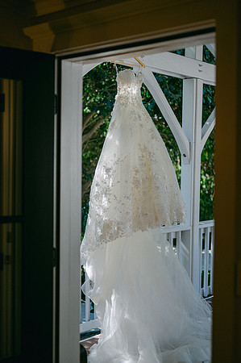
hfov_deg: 26.9
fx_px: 503
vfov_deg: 39.6
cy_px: 182
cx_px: 120
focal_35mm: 50
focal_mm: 50
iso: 100
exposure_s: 1/640
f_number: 1.8
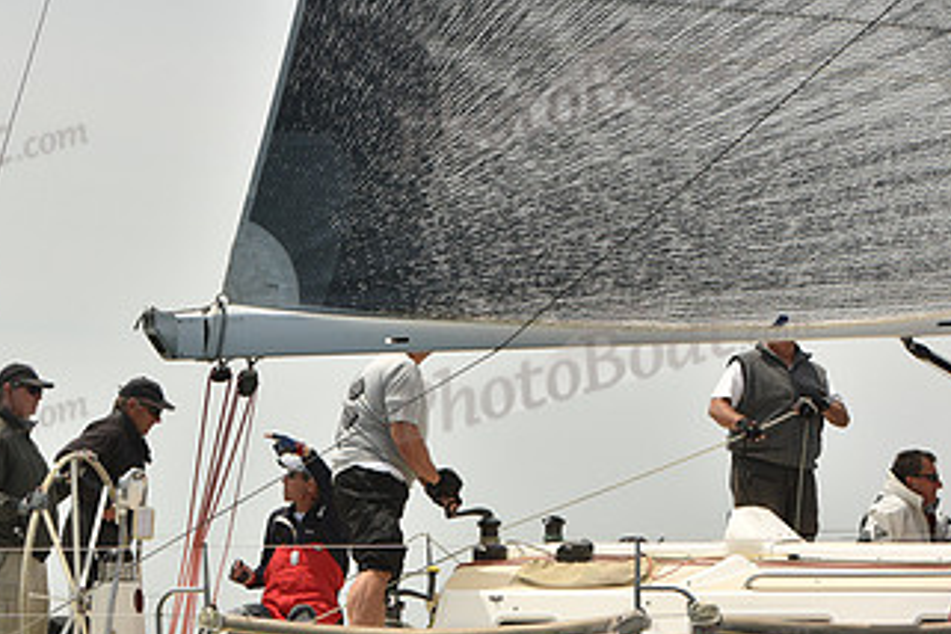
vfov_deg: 9.7
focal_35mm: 141
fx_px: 3724
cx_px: 243
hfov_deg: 14.5
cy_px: 561
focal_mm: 78
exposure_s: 1/1600
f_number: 9
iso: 400
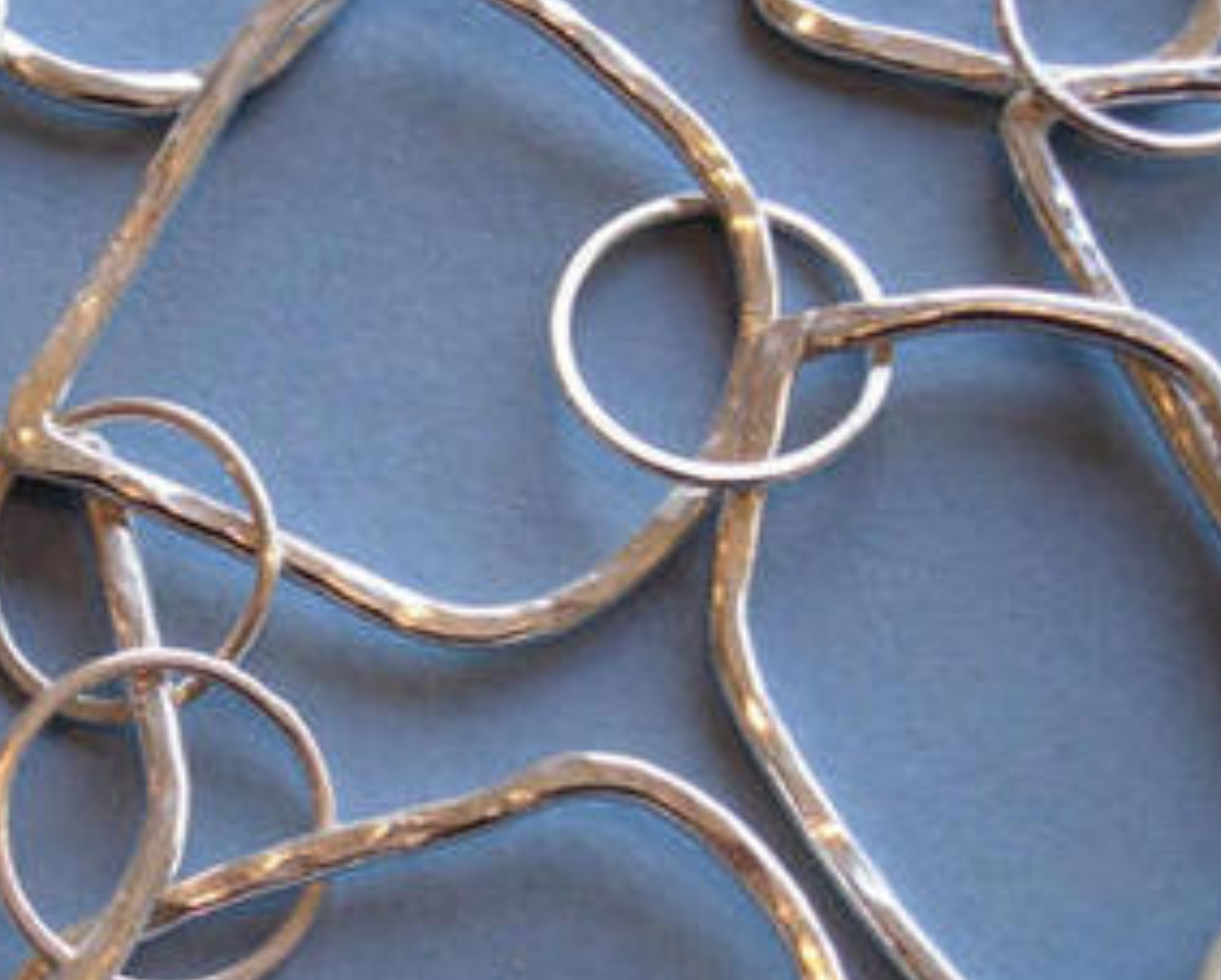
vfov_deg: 14.0
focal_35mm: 110
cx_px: 170
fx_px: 3979
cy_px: 771
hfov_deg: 17.2
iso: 64
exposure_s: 1/38
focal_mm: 12.7
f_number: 3.5
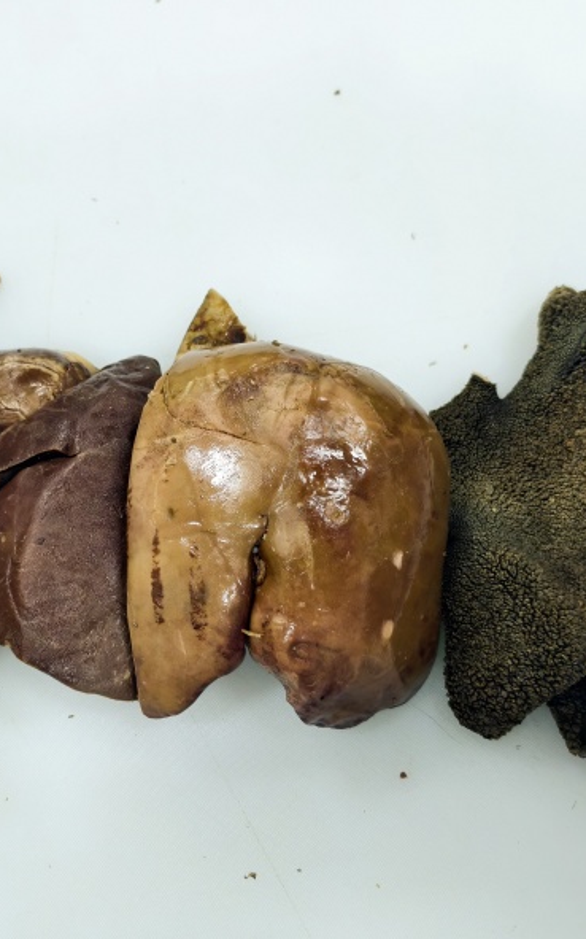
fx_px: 844
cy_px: 464
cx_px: 197
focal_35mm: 33
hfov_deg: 37.9
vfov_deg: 58.2
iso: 443
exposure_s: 1/100
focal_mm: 5.6
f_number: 4
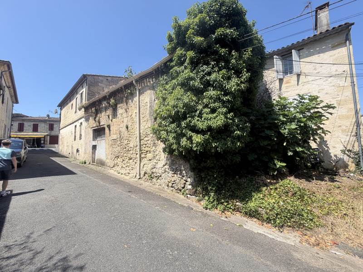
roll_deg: +1.3
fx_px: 147
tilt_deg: +6.6
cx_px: 182
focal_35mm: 14
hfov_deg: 102.1
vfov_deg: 85.7
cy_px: 136
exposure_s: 1/770
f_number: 2.2
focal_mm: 2.22
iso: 32
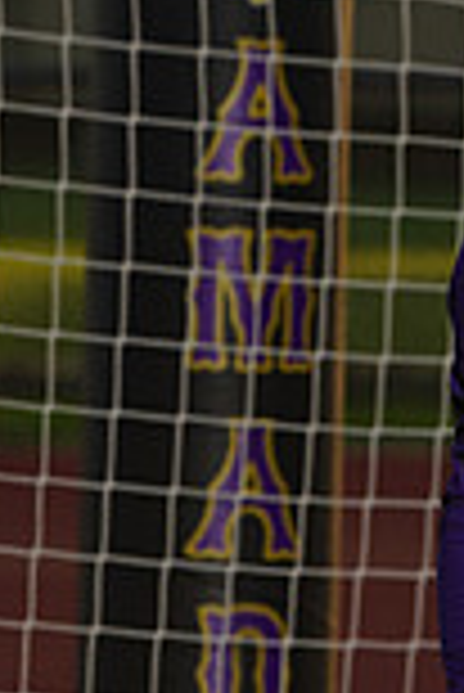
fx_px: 17726
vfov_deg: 2.2
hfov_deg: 1.5
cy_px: 778
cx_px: 633
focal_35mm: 919
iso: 100
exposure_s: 1/200
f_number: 7.1
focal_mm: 244
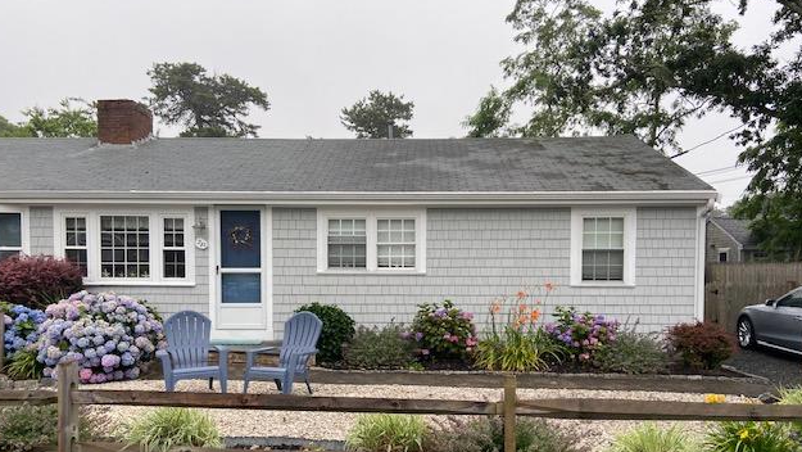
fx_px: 617
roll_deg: -0.1
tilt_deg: -2.8
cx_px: 397
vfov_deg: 39.9
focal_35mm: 29
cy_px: 291
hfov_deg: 66.0
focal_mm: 4.25
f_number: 1.8
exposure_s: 1/121
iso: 40
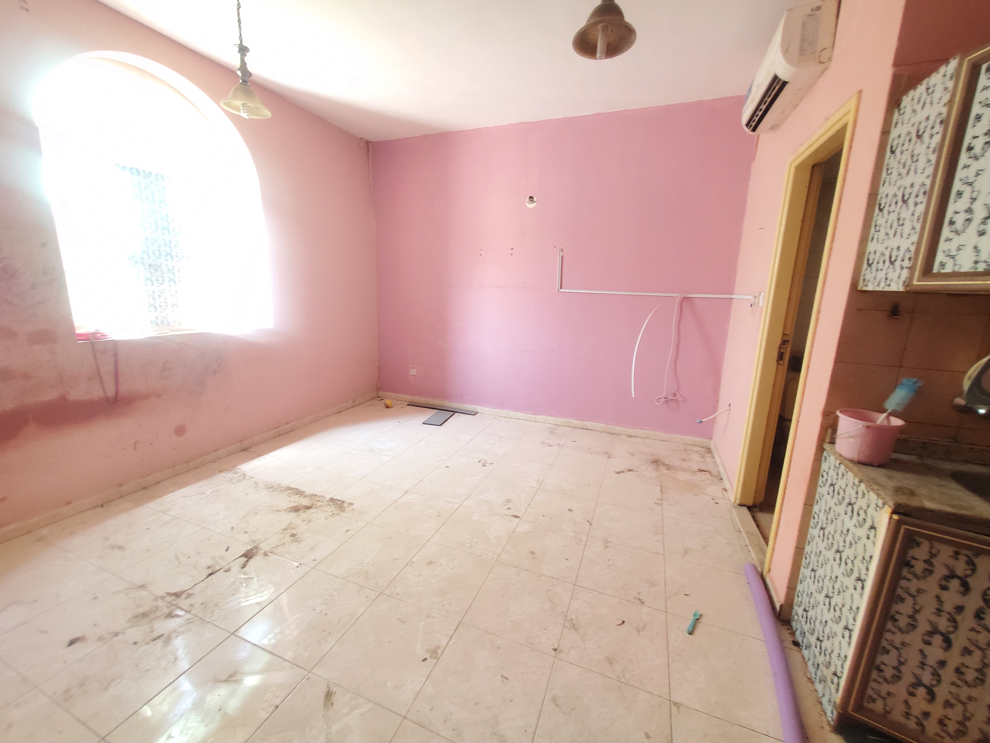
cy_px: 372
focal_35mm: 13
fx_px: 372
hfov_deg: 106.2
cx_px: 495
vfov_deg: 89.9
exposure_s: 1/33
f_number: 2.2
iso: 500
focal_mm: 1.8
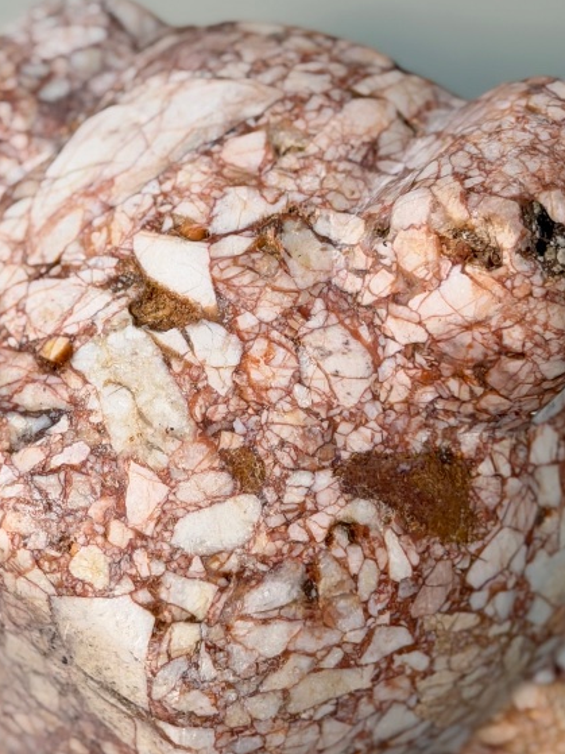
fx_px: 2242
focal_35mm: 103
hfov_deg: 14.4
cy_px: 279
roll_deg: -0.9
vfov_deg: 19.0
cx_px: 225
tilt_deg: -12.2
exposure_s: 1/100
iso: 80
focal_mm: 6.76
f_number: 1.78
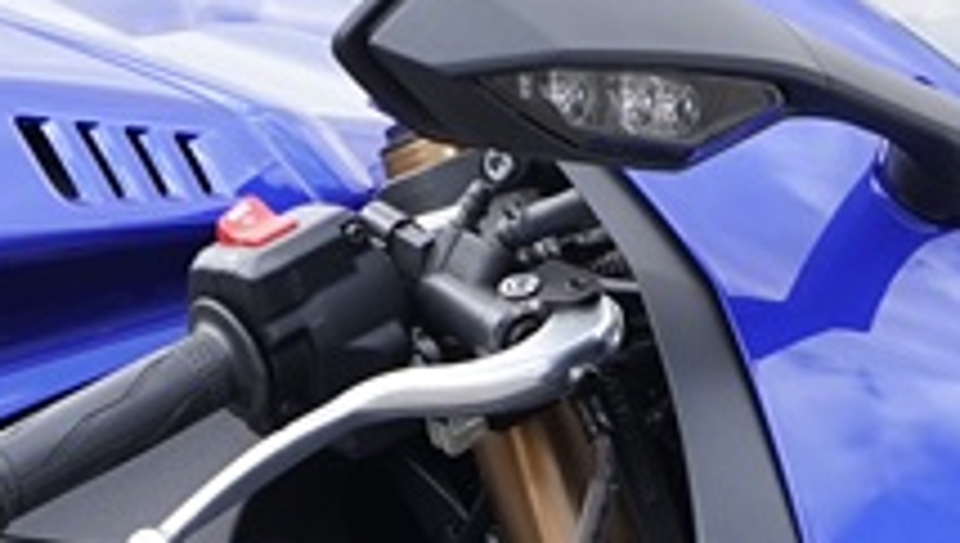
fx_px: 35555
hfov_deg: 1.5
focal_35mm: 1395
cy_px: 974
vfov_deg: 0.9
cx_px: -242
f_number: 5.6
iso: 250
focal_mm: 238
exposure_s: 1/250
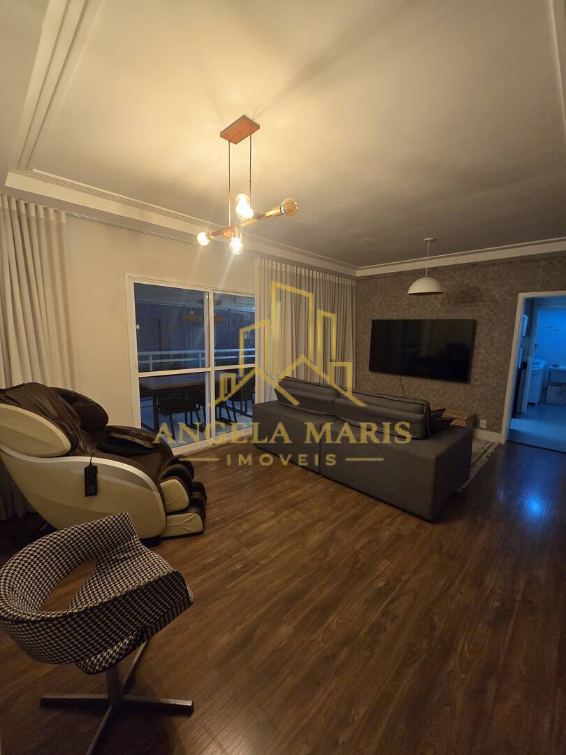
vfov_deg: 106.2
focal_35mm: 13
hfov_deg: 89.9
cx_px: 283
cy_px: 378
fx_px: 283
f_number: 2.2
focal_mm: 2.2
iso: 500
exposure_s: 1/60
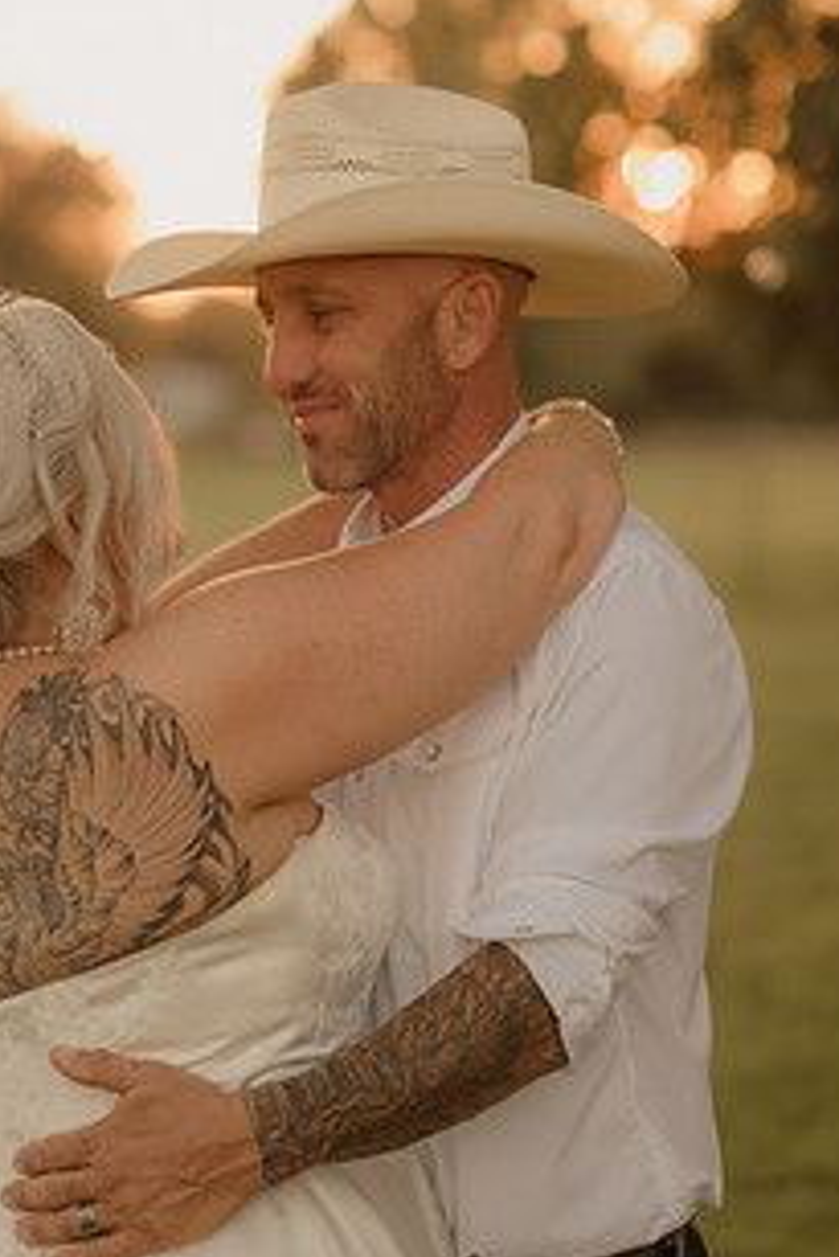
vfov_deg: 18.6
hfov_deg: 12.4
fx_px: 3841
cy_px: 614
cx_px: 270
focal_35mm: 110
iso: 200
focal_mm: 50
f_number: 2.8
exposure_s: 1/400
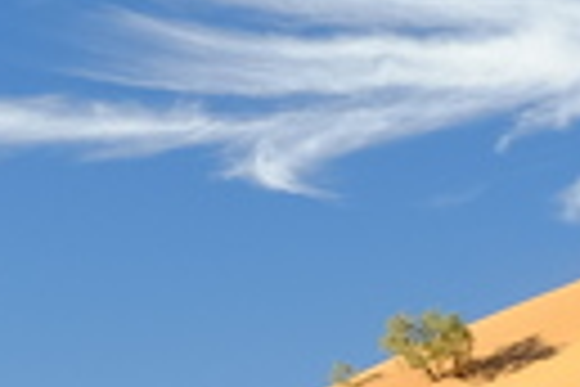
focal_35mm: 217
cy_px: 938
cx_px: 81
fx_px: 3496
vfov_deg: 6.1
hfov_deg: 9.5
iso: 200
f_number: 6.4
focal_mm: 23
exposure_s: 1/125
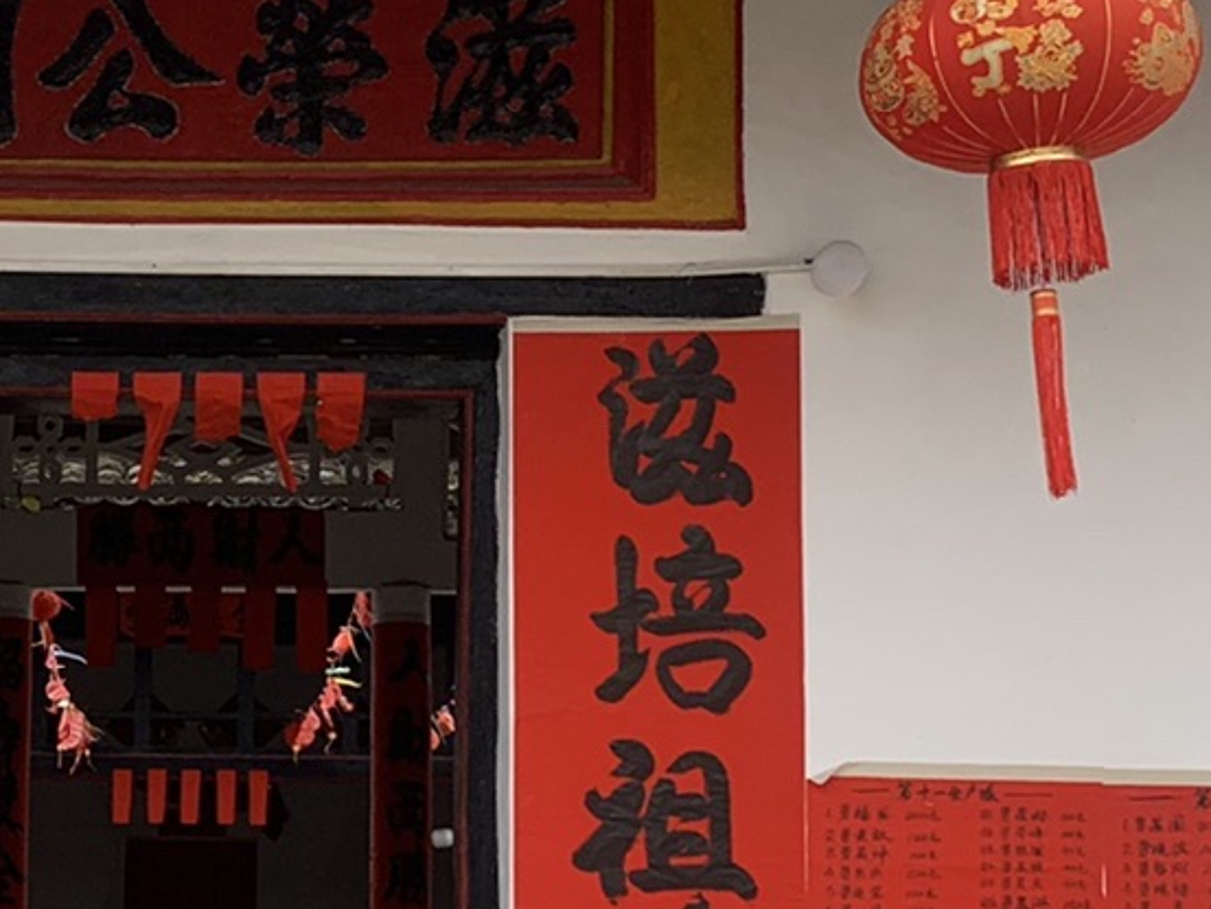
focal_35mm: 94
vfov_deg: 15.7
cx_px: 35
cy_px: 642
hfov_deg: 20.3
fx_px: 3289
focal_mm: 4.25
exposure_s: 1/1205
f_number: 1.8
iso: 25
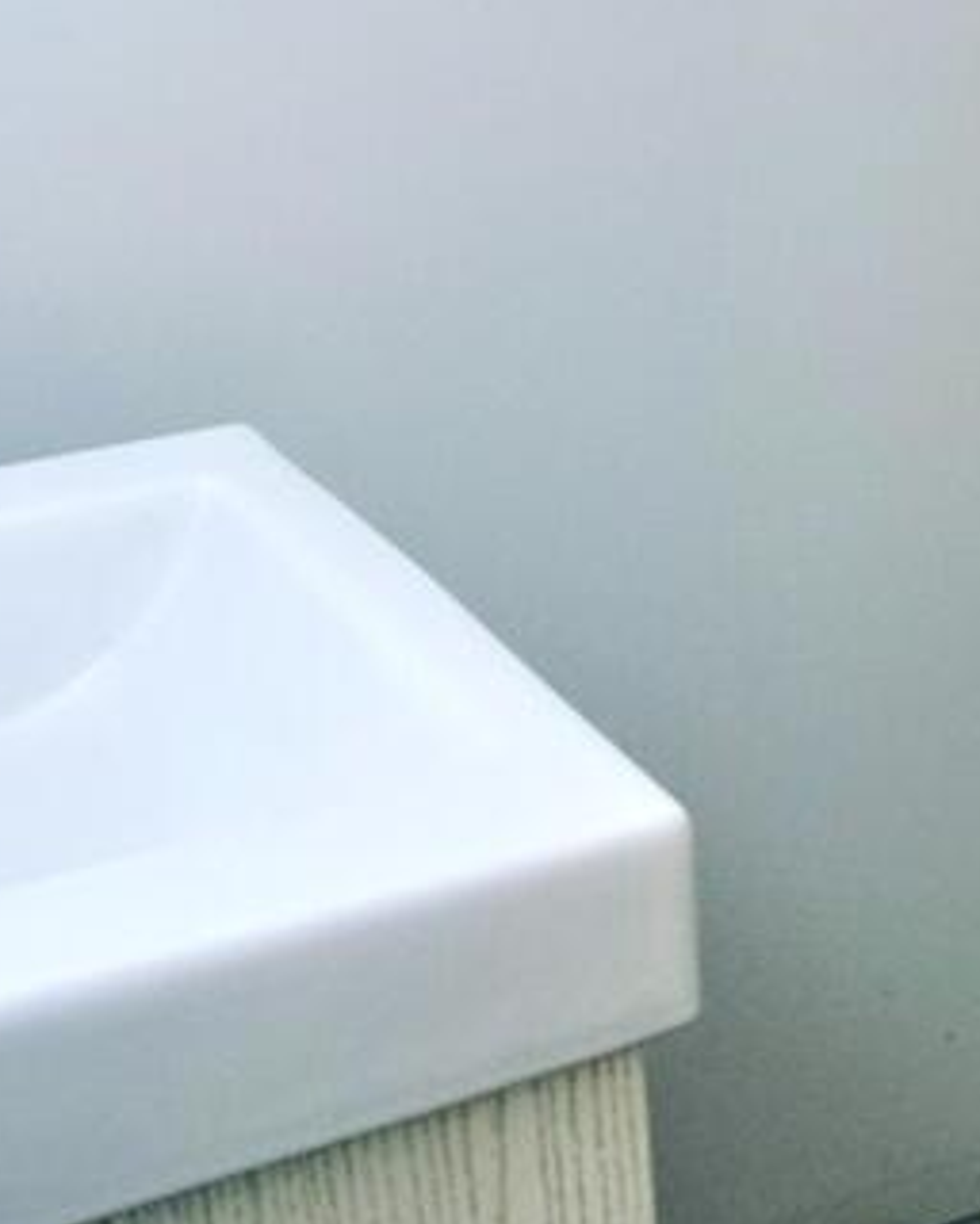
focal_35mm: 79
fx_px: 2864
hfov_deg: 17.4
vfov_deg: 23.2
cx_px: 1491
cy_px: 27
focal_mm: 12
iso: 800
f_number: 3.2
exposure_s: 1/160
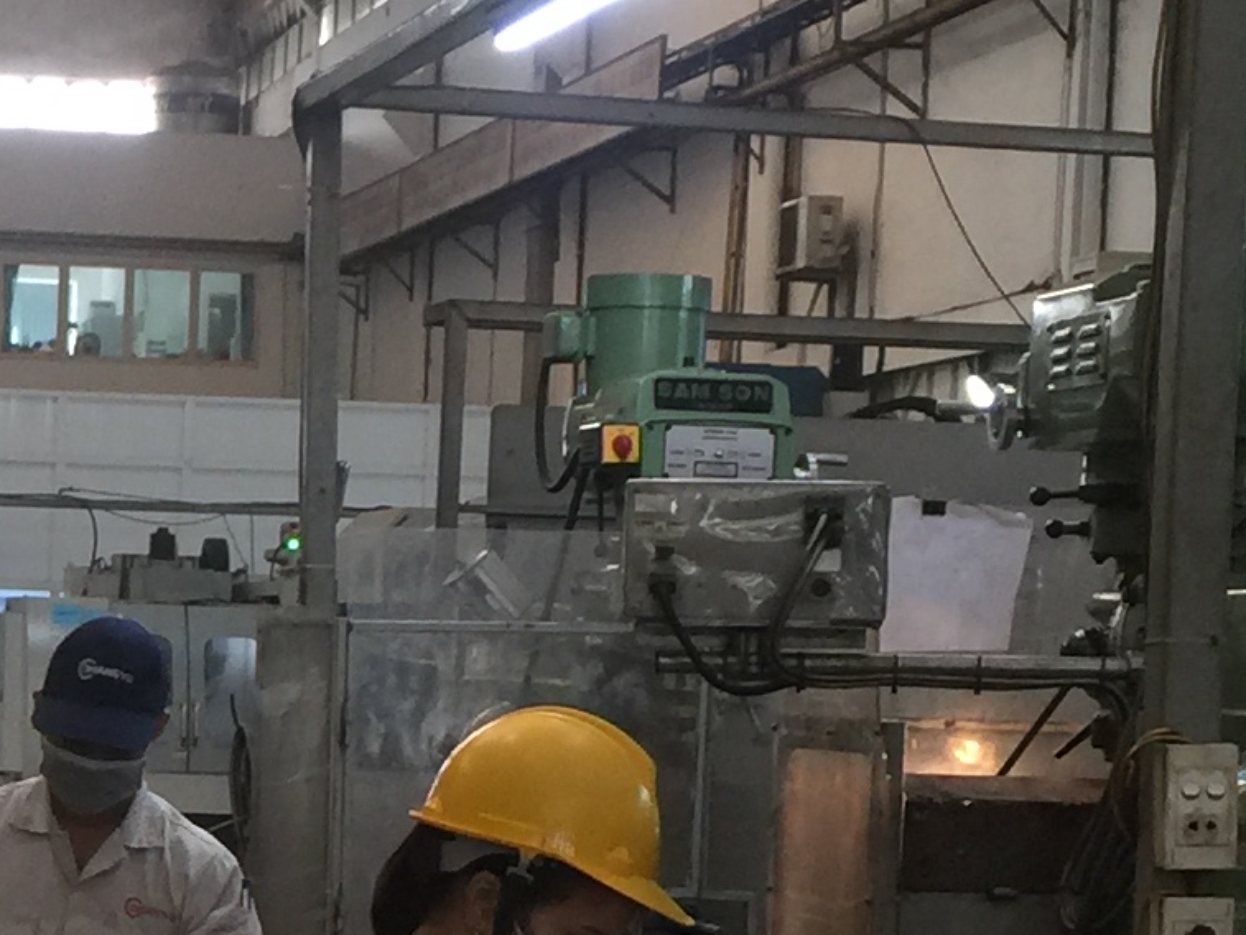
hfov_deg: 15.3
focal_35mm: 125
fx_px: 4500
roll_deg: -2.9
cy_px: 894
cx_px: -196
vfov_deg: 11.8
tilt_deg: -2.3
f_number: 2.2
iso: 50
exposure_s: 1/17
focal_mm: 4.15
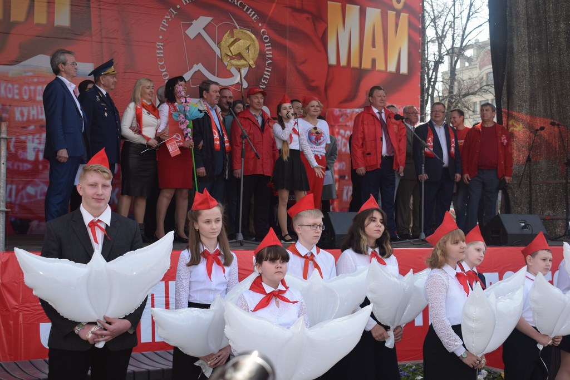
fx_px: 855
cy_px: 190
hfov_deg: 36.9
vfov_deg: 25.1
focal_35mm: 54
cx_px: 285
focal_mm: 36
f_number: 6.3
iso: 100
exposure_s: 1/160
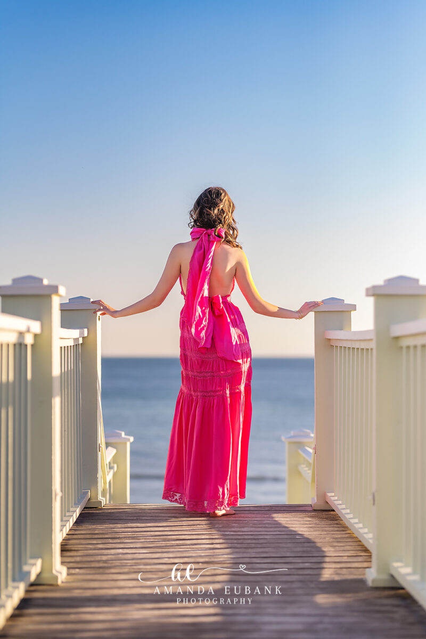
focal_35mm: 85
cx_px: 213
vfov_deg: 23.9
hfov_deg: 16.1
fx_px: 1509
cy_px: 320
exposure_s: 1/6400
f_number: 2
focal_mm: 85
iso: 640
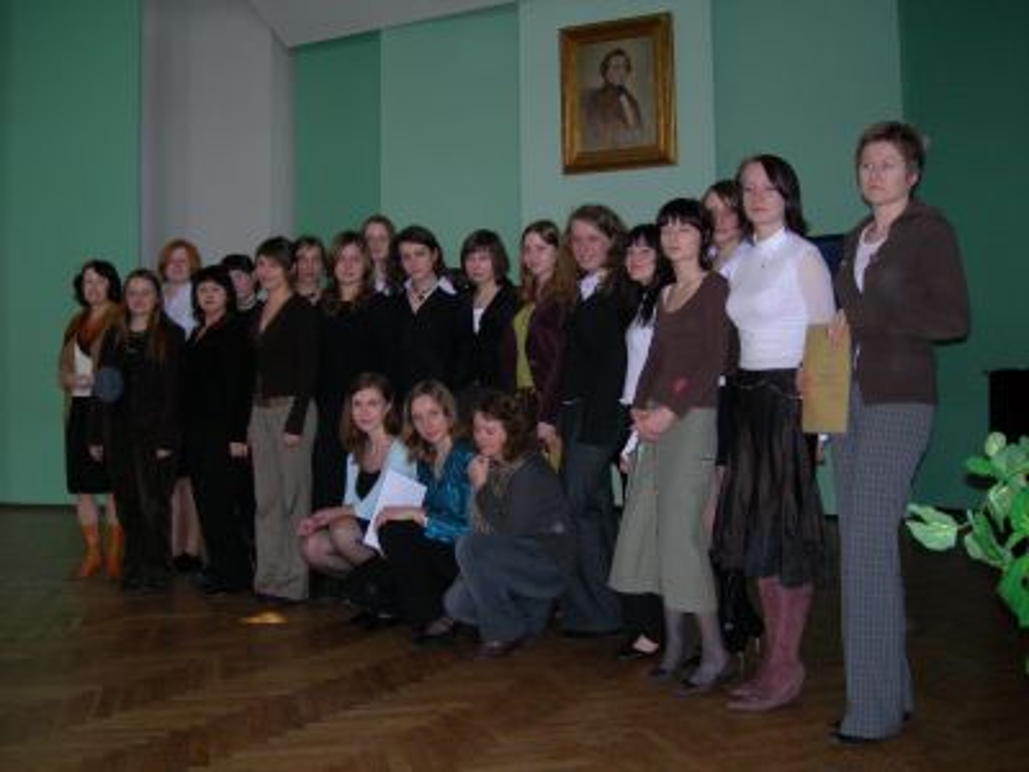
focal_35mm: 38
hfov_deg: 49.0
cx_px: 514
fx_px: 1130
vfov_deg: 37.7
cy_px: 386
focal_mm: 7.8
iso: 200
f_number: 2.8
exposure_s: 1/60.1
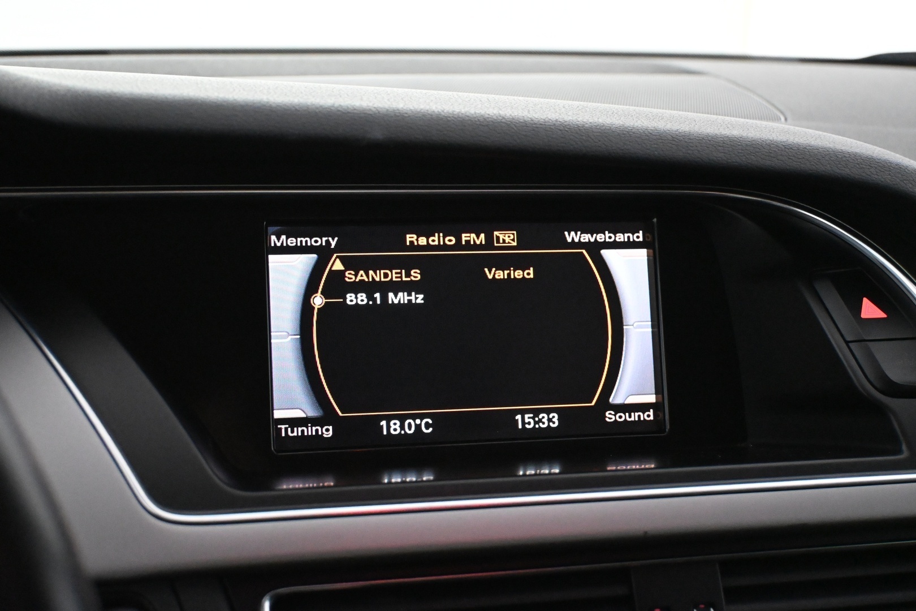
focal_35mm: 54
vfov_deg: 25.1
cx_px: 458
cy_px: 306
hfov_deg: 36.9
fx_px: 1374
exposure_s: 1/60
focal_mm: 36
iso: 8000
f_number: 5.3
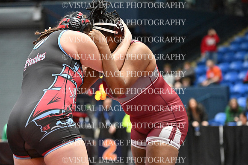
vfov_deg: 12.2
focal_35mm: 112
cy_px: 82
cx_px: 124
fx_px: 772
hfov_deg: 18.3
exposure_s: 1/1000
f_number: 2.8
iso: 6400
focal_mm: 112
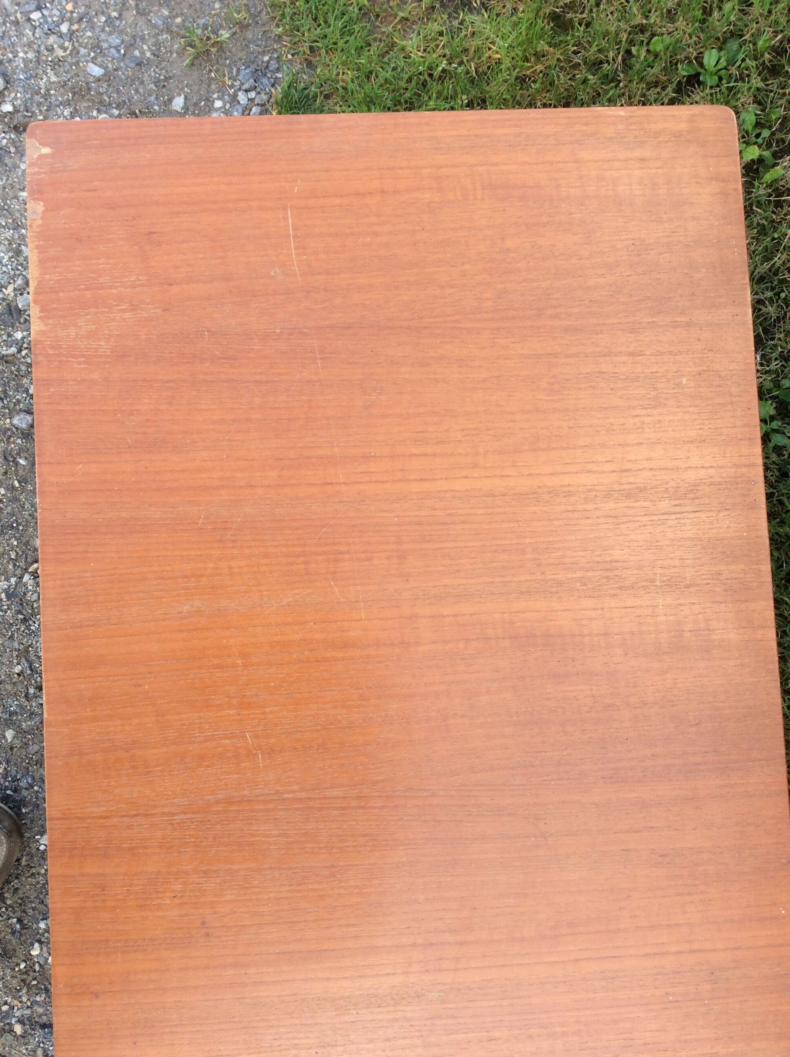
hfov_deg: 44.1
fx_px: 976
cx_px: 395
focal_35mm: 32
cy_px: 528
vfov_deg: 56.9
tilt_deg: -86.1
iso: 32
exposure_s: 1/134
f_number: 2.4
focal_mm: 3.3
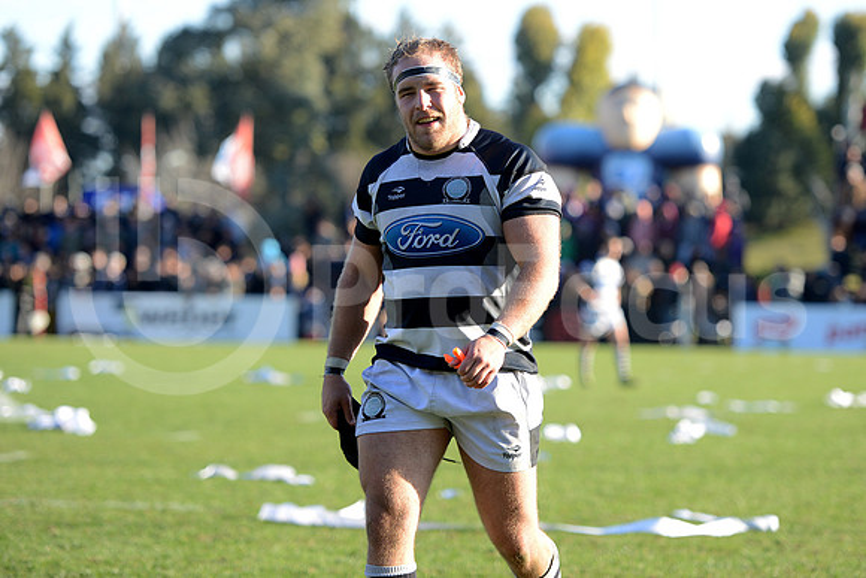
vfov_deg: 10.6
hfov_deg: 15.8
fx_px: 3128
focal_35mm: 130
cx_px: 433
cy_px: 289
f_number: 2.8
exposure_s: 1/640
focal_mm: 130
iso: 320
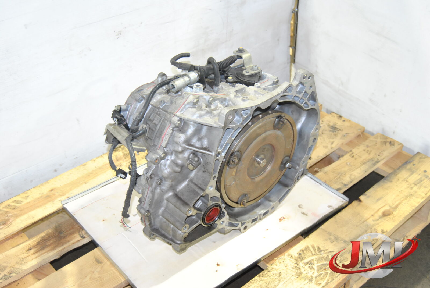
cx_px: 215
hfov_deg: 43.6
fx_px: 538
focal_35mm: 45
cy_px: 144
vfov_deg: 29.9
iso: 800
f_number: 5
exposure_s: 1/60
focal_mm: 30
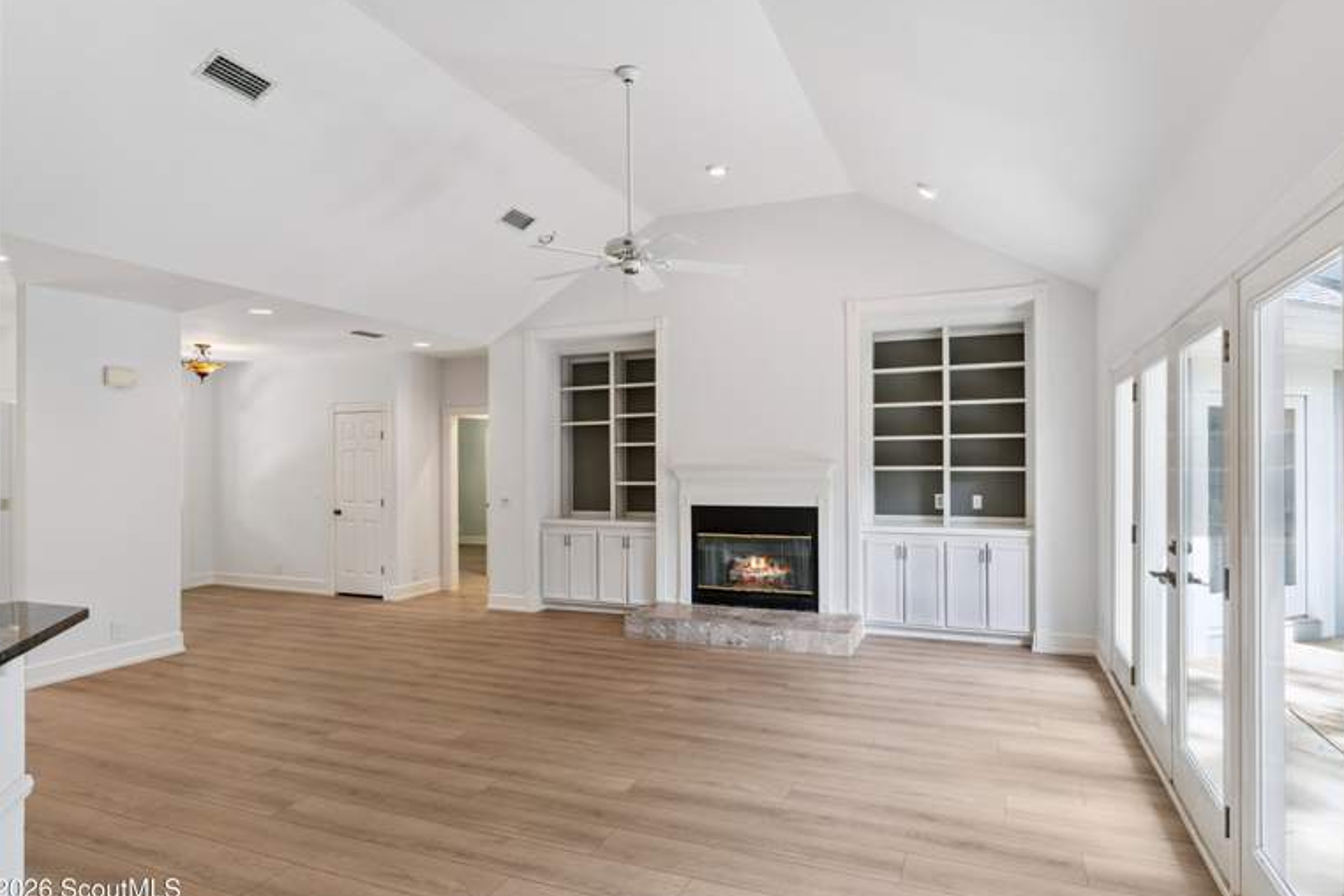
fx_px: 784
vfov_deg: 59.5
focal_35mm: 21
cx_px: 677
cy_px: 461
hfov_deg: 81.2
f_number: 8
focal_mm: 20
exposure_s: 1/10
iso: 250
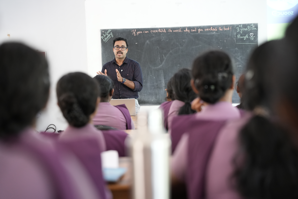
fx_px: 579
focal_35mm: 70
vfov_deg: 19.5
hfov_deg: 28.8
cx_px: 149
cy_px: 100
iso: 2500
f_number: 2.8
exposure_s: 1/100
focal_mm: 70
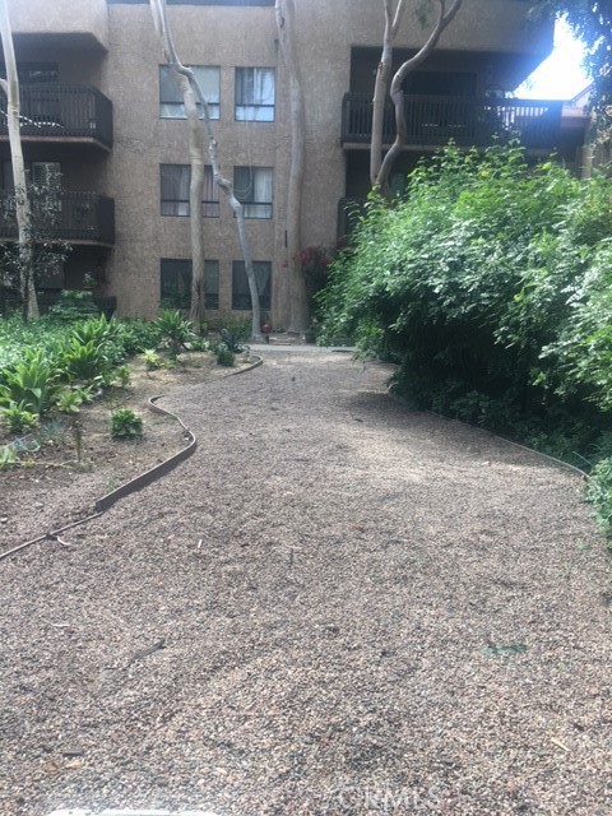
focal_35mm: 29
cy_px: 408
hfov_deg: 48.2
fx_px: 684
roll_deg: -1.0
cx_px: 306
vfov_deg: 61.7
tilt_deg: -5.4
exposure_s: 1/120
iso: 32
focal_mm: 4.15
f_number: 2.2
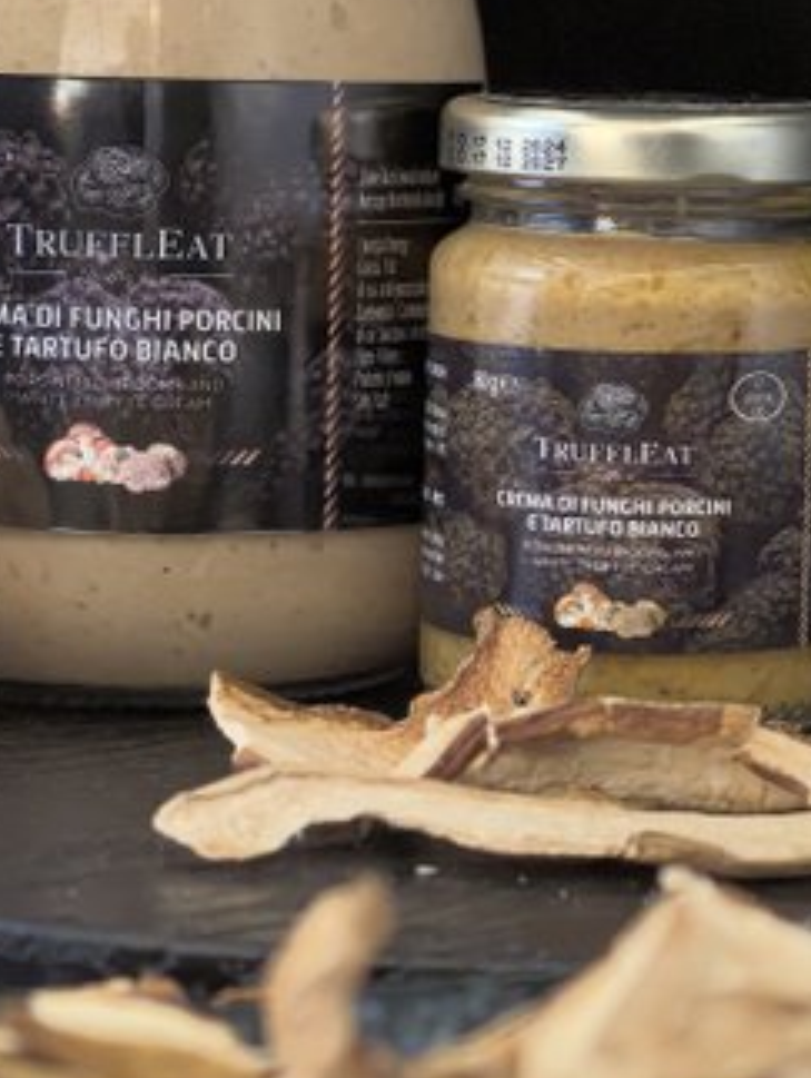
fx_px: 4396
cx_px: 310
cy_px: 427
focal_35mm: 141
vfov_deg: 14.0
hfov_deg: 10.5
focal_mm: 15
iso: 250
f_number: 2.1
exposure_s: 1/100
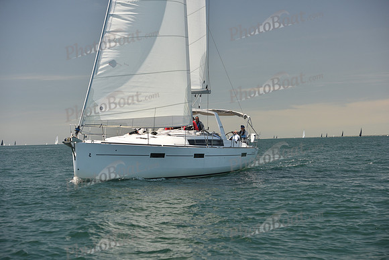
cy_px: 130
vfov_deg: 19.5
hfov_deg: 28.8
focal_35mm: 70
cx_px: 194
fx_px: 757
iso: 250
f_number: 5
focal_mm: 70
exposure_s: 1/800
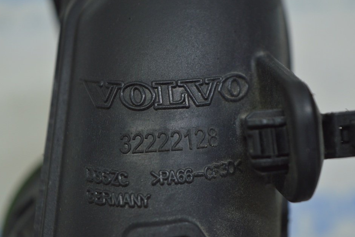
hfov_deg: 22.7
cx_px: 181
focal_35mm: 90
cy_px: 120
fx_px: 883
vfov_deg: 15.3
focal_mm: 55
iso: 400
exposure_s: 1/40
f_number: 5.6
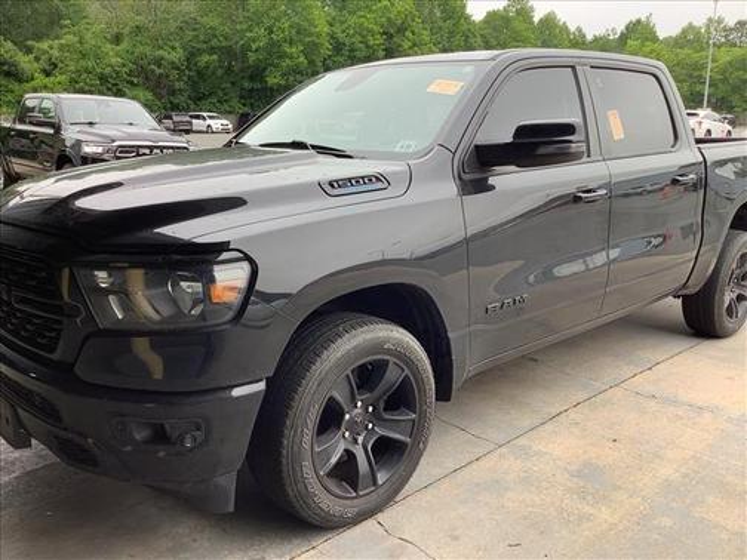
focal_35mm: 31
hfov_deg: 58.4
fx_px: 669
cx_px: 374
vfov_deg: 45.4
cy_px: 280
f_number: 2.4
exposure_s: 1/120
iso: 32
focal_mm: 3.3
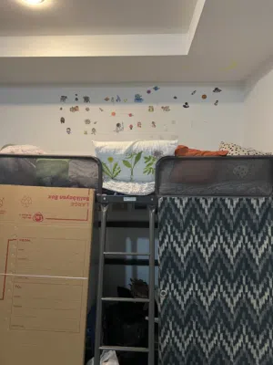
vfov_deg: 67.3
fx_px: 273
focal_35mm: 26
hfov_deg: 53.1
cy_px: 182
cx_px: 136
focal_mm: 5.7
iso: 250
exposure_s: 1/50
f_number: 1.5
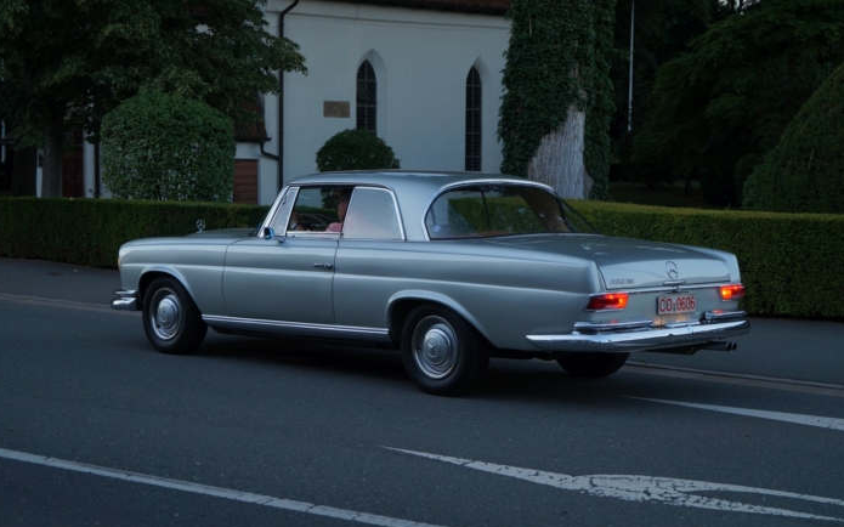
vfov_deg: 20.9
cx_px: 422
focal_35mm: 62
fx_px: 1426
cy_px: 256
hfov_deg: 33.0
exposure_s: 1/30
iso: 100
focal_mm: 40
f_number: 5
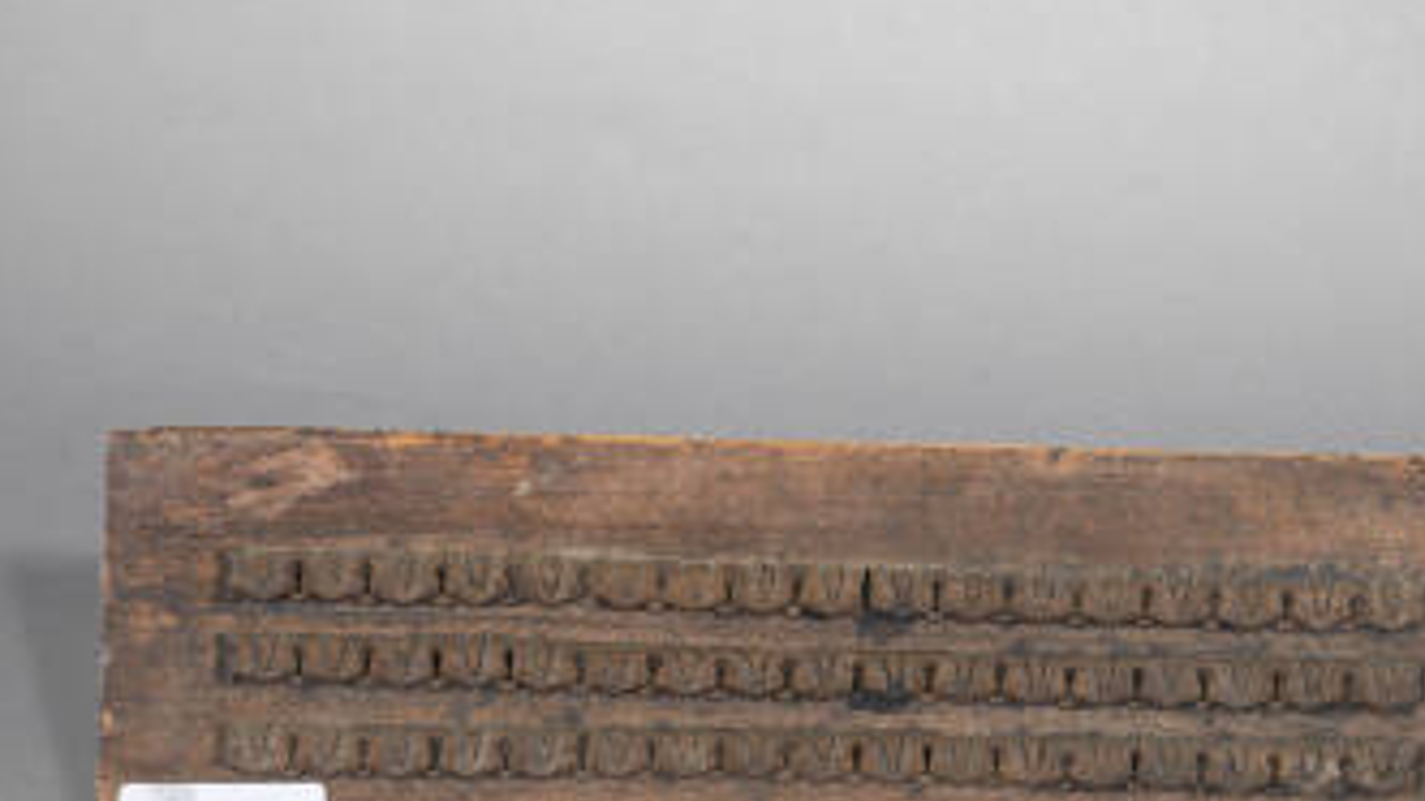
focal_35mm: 95
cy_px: 560
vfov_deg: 12.7
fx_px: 3589
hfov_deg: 22.4
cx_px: 827
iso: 100
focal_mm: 60
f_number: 11
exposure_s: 1/4
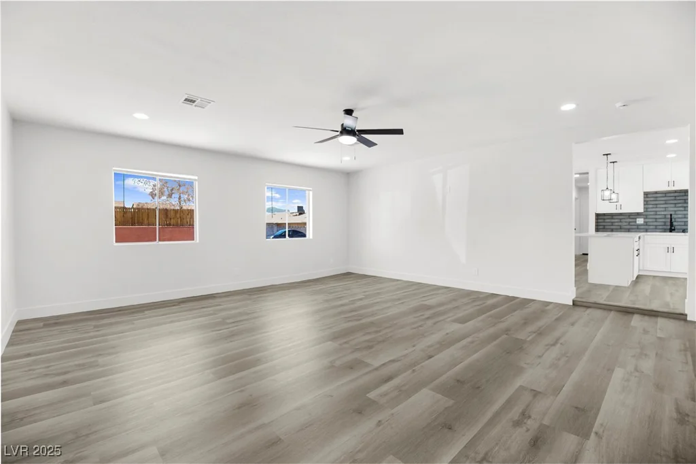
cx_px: 348
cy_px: 232
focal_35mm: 15
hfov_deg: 100.4
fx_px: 290
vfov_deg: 77.3
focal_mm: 10
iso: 640
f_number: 7.1
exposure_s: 1/400
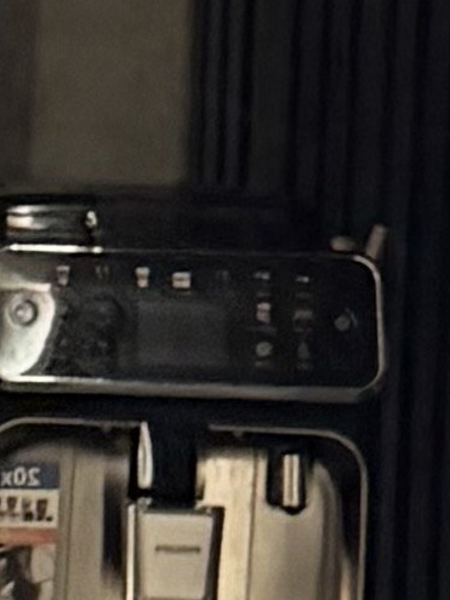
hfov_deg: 7.7
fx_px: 2896
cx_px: -919
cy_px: 1605
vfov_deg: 9.9
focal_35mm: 167
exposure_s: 1/25
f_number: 1.78
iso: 800
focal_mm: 6.76
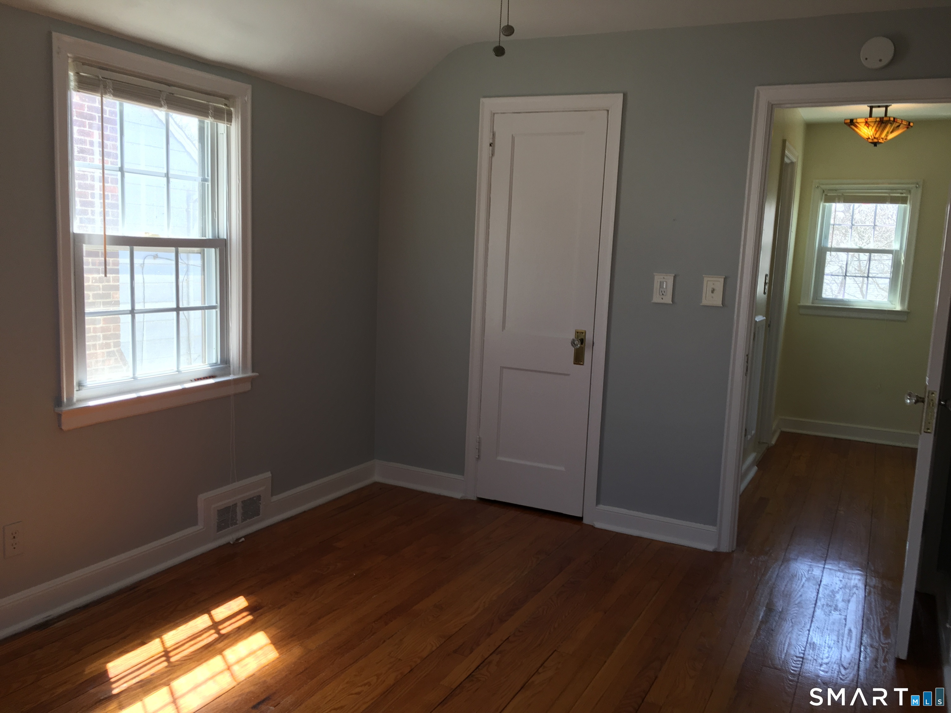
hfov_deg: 61.7
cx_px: 476
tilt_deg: -8.2
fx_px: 797
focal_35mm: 29
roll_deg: -3.4
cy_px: 356
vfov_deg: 48.2
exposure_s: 1/60
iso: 25
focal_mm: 4.15
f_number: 2.2
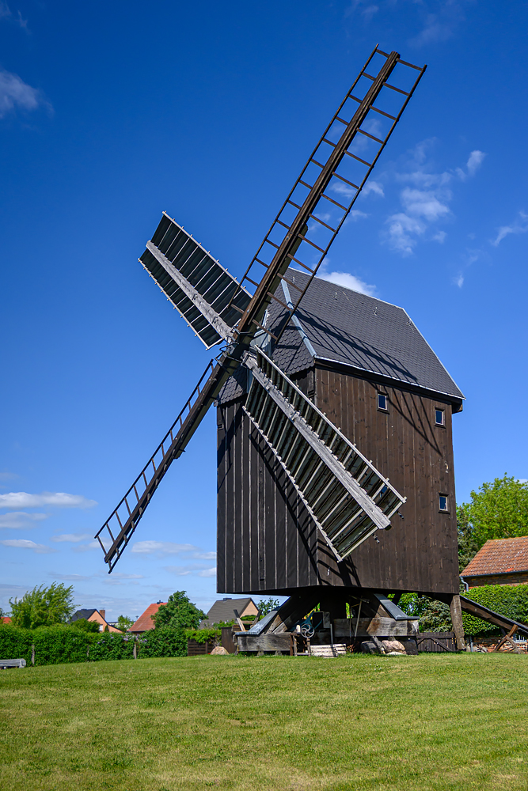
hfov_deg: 40.0
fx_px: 726
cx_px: 264
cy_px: 396
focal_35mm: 33
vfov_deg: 57.2
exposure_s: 1/4000
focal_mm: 22
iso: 200
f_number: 4
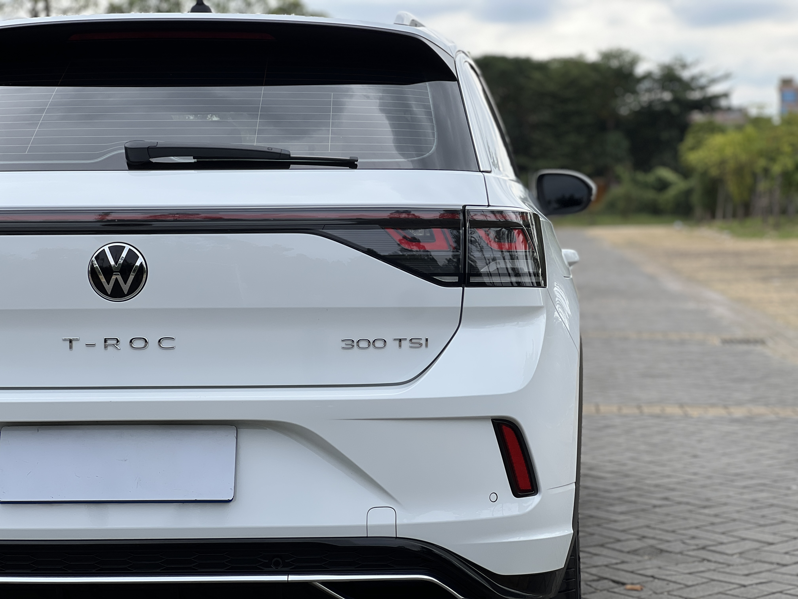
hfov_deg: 25.3
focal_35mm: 77
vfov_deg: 19.1
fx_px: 1775
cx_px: 399
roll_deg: +1.1
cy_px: 300
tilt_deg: -2.2
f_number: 2.8
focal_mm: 9
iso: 32
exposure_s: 1/531
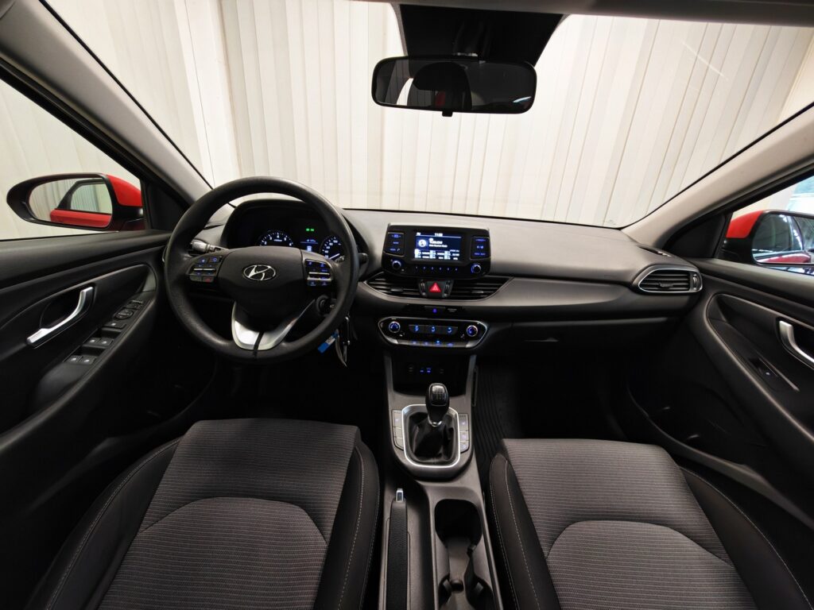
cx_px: 407
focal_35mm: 13
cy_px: 305
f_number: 2
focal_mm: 1.82
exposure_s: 1/35
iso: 320
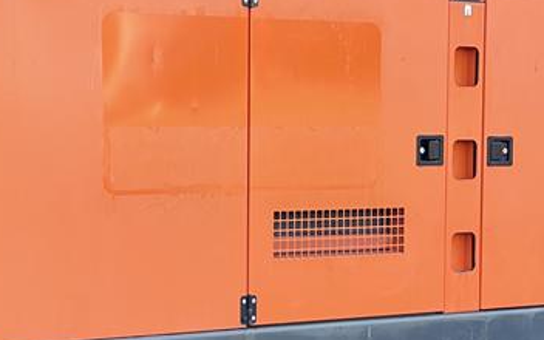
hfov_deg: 13.6
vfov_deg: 8.5
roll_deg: +1.5
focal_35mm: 154
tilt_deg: -3.7
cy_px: 269
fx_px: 2283
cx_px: 201
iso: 25
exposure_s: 1/99
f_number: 2.2
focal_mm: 7.5
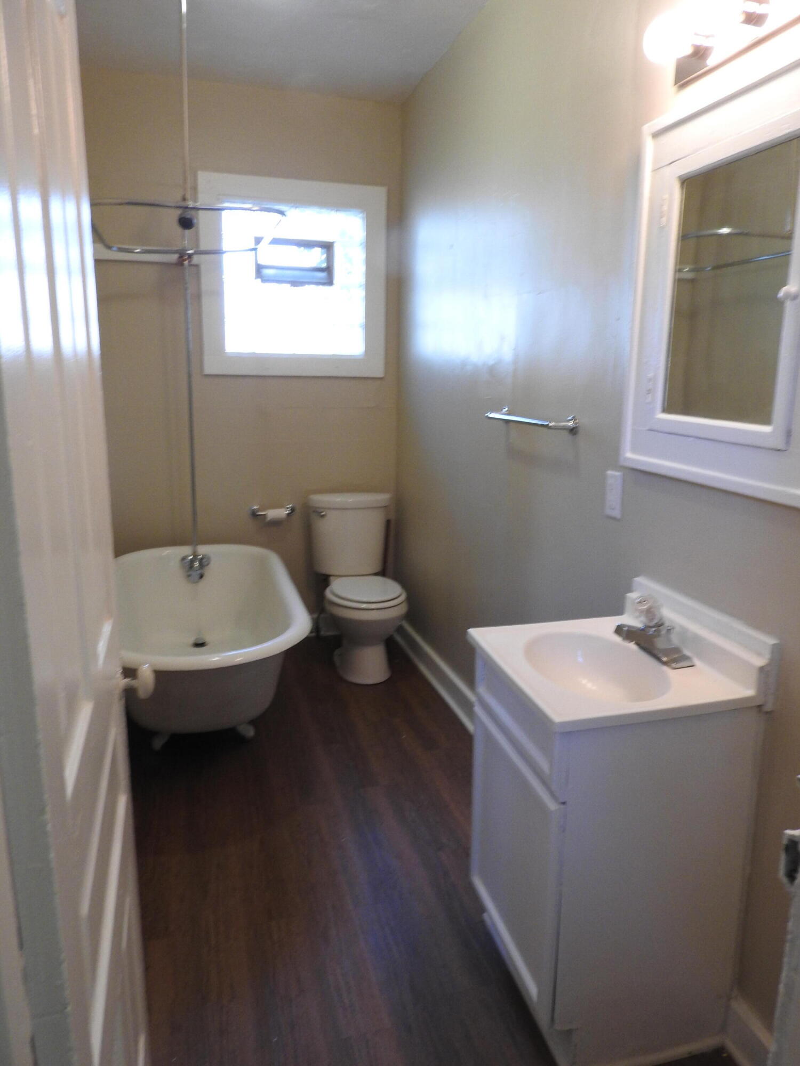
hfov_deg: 56.8
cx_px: 400
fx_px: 740
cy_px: 533
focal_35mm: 24
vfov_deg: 71.6
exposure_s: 1/30
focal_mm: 4.3
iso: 220
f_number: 3.3
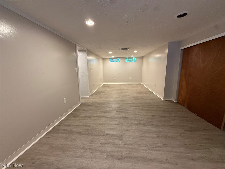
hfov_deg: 102.1
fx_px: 91
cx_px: 112
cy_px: 84
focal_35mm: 14
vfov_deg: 85.7
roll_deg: +1.1
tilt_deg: -8.9
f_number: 2.2
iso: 400
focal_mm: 2.22
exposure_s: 1/60
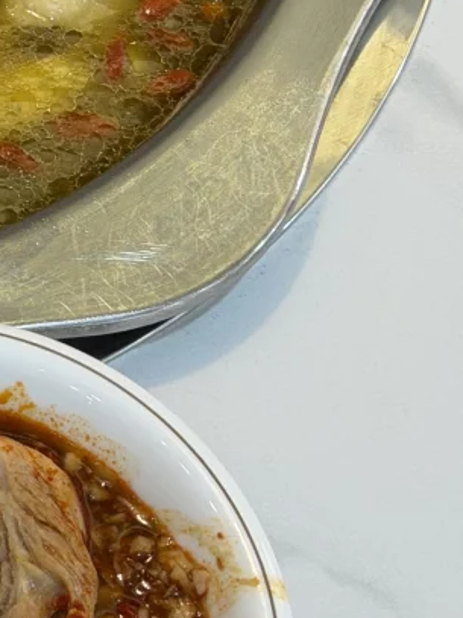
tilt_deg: -51.8
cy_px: -143
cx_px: -335
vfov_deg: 11.4
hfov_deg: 8.4
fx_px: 3033
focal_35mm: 170
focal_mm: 6.76
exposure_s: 1/100
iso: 100
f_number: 1.78
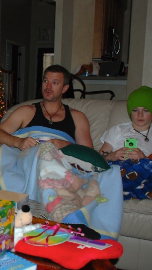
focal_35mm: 54
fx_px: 387
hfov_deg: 19.0
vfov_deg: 38.4
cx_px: -87
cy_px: 119
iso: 200
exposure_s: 1/60
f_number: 3.5
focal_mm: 18
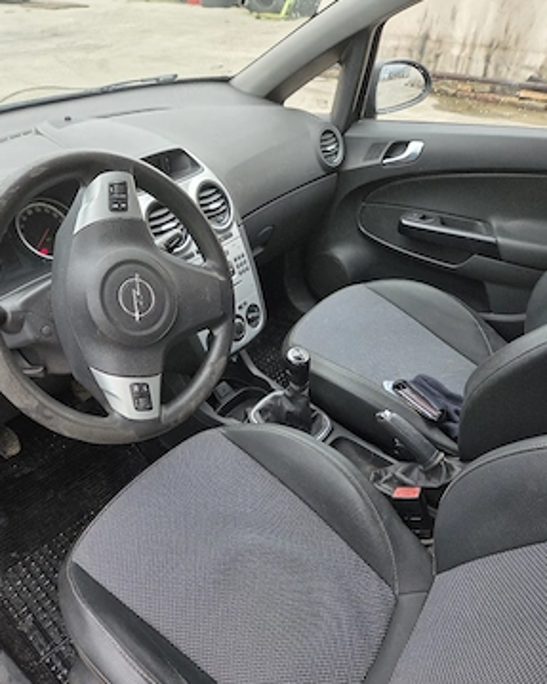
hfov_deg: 56.8
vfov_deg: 68.0
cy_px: 375
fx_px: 506
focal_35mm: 25
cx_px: 269
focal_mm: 5.4
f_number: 1.8
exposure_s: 1/182
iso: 50
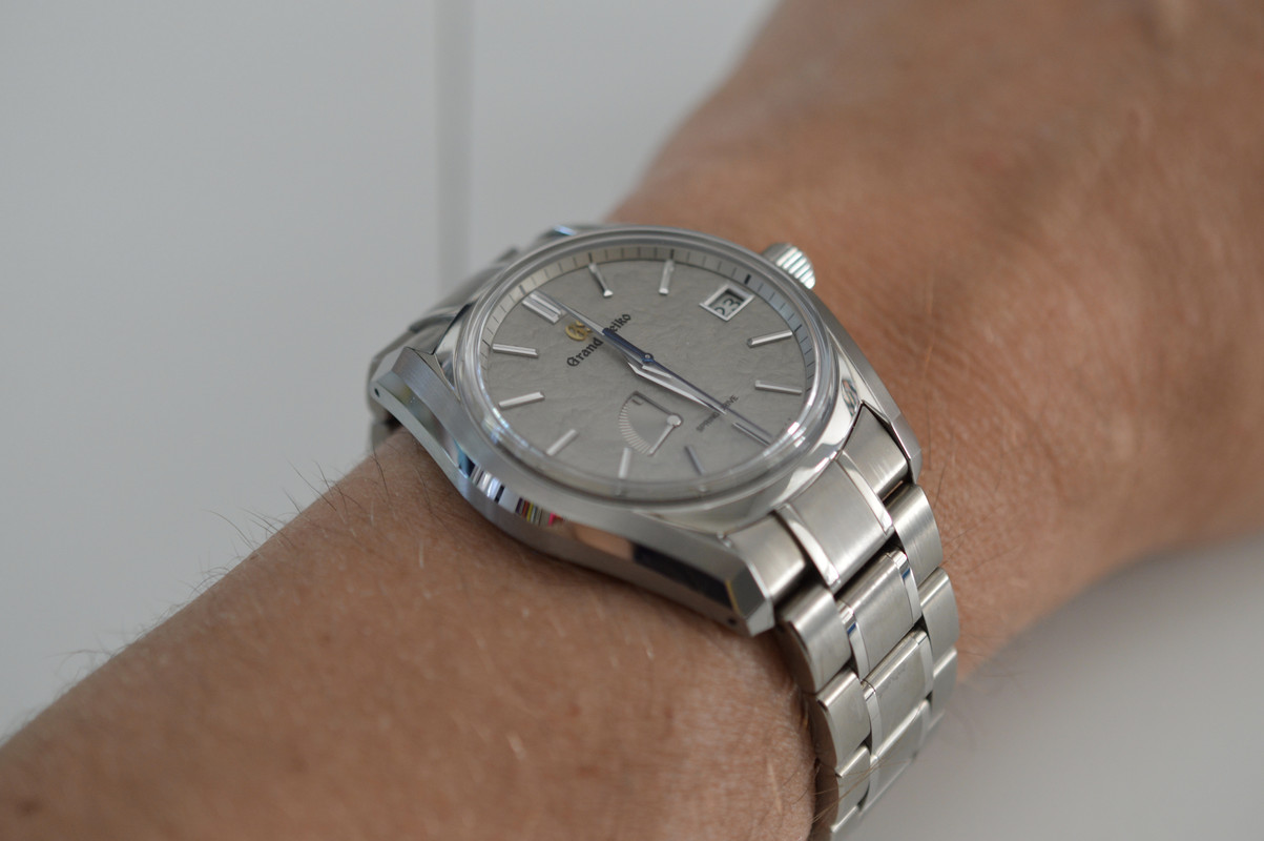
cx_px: 632
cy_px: 420
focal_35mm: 60
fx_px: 2105
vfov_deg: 22.6
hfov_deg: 33.4
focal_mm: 40
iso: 400
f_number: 4
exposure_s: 1/60
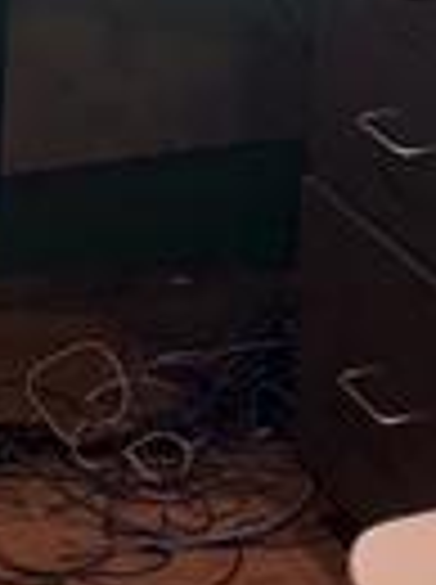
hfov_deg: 10.4
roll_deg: -0.3
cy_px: -292
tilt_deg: -10.6
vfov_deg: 13.2
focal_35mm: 142
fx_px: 2393
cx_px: 157
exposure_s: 1/60
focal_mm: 6.76
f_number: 1.78
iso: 125
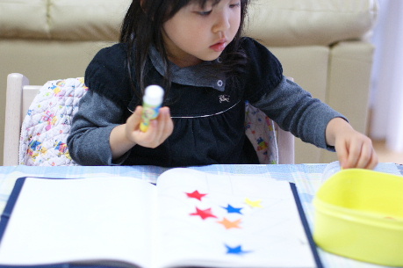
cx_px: 202
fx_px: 839
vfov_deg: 18.1
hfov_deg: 27.0
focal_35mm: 75
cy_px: 134
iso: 400
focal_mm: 50
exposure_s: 1/50
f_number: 2
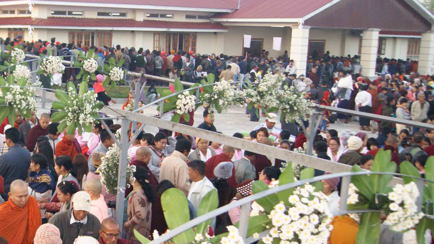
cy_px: 155
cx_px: 56
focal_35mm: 81
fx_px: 932
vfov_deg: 14.9
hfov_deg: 25.5
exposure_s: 1/160
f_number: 4.5
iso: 160
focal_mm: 26
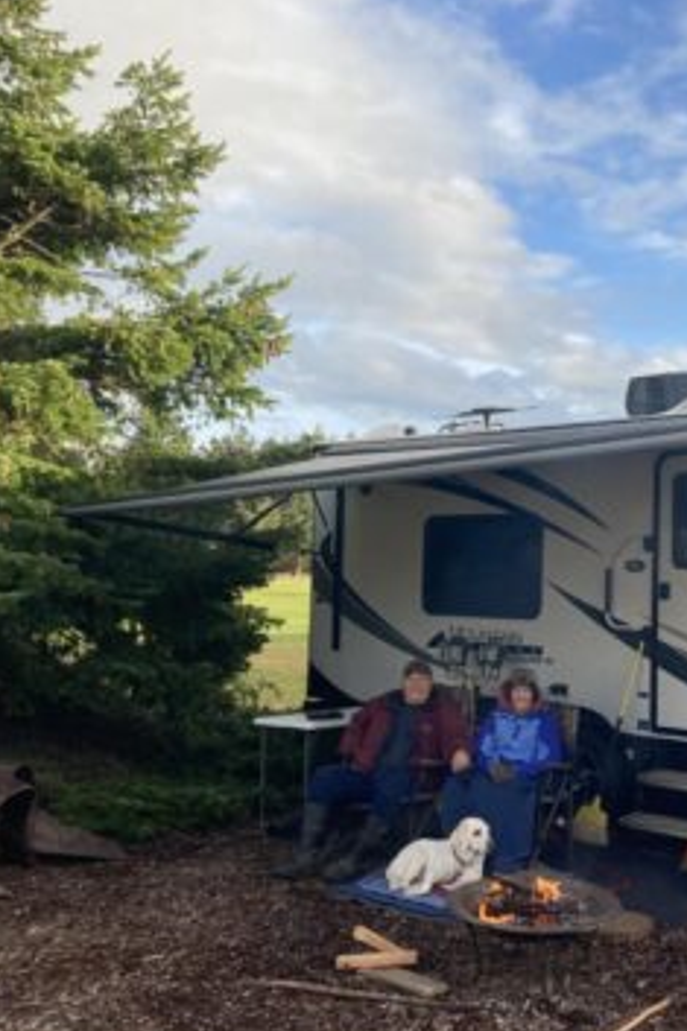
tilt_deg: +3.6
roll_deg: -2.7
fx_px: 1146
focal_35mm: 40
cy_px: 520
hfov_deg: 31.7
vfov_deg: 48.5
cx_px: 627
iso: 20
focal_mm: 3.99
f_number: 1.8
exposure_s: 1/714
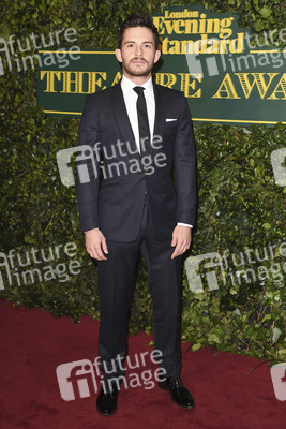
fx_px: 691
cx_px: 143
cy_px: 214
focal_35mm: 58
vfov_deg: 34.5
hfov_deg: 23.4
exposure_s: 1/250
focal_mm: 58
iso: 800
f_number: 5.6
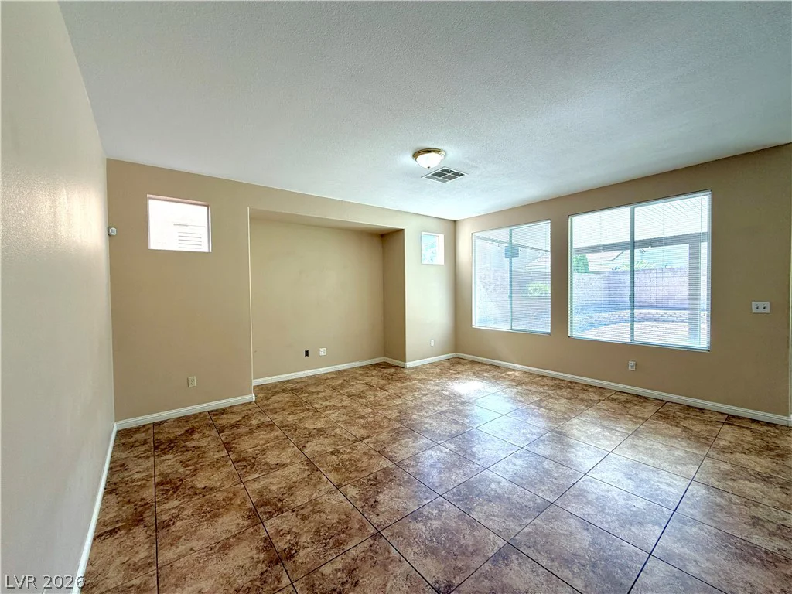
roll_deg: +1.7
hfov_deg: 102.1
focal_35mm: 14
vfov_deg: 85.7
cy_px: 297
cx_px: 396
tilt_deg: -1.7
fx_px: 320
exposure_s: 1/121
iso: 64
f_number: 2.2
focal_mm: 2.22
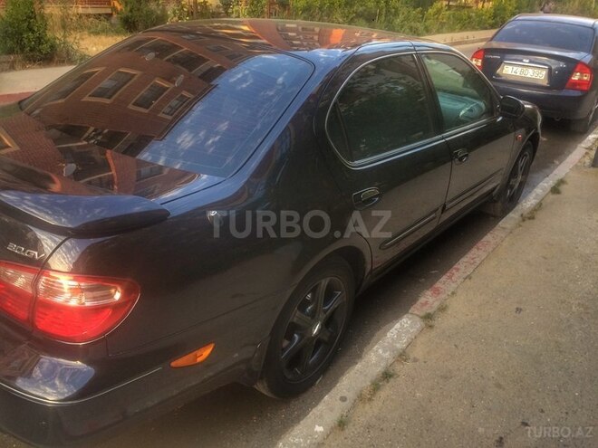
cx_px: 299
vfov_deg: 48.2
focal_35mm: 29
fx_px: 501
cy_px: 224
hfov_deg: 61.7
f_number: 2.2
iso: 40
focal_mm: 4.15
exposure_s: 1/33
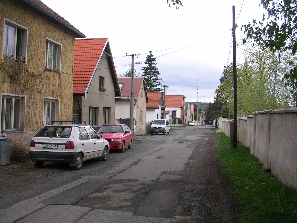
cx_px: 148
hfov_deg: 49.0
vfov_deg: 37.7
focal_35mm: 38
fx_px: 326
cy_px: 112
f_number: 2.8
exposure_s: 1/174
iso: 50
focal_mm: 5.8
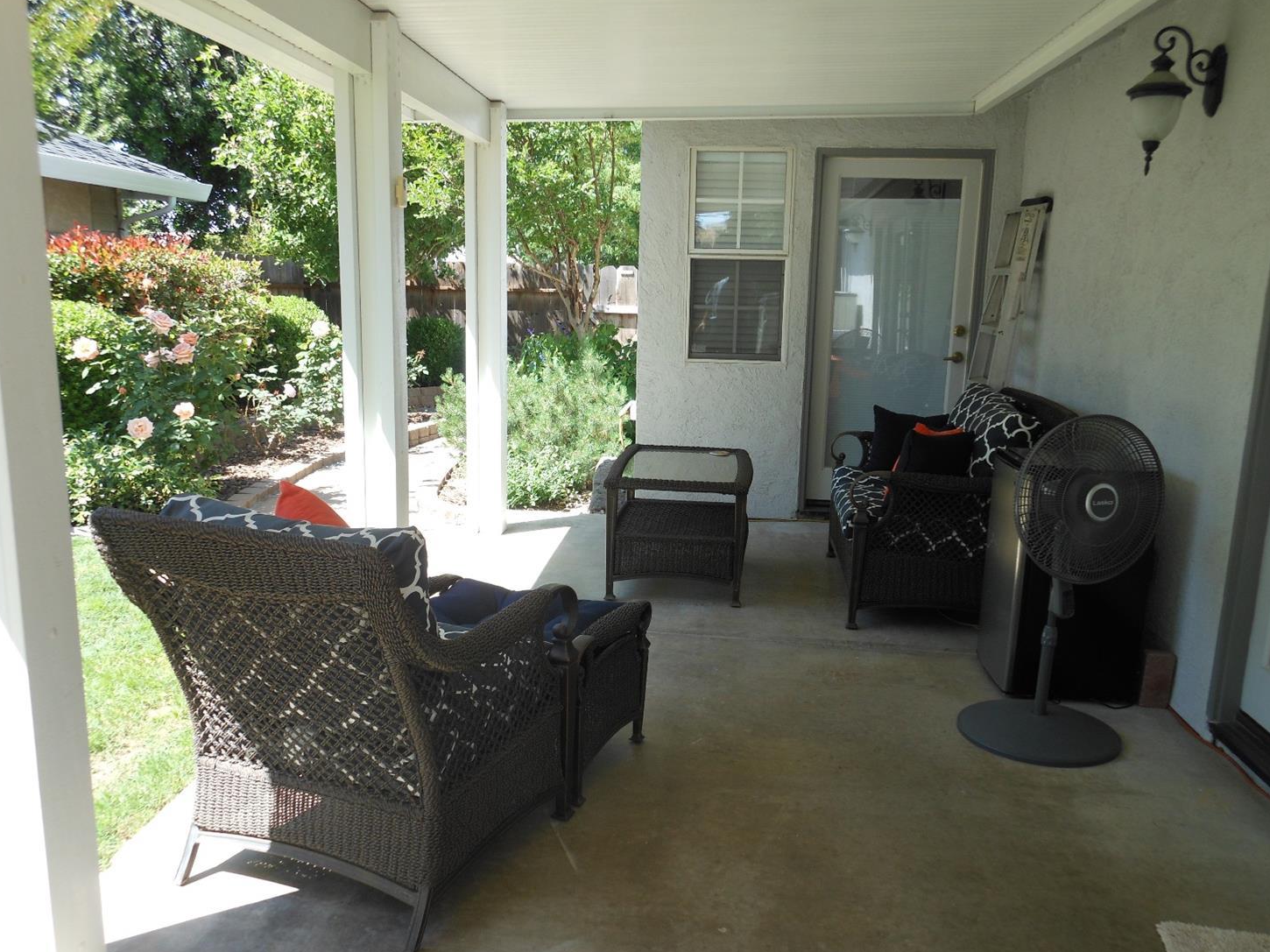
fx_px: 1100
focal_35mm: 30
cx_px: 632
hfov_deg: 60.0
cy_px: 482
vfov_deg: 46.8
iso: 80
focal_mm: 5.2
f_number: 3.3
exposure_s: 1/125
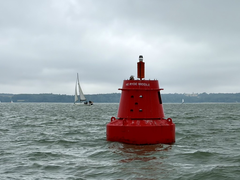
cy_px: 90
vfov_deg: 28.0
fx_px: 361
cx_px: 120
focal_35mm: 52
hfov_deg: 36.8
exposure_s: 1/3448
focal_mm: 5.96
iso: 40
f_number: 1.6
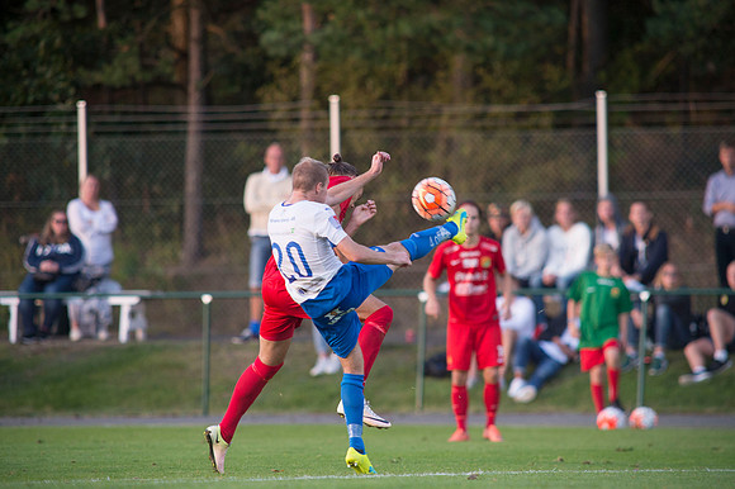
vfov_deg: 3.3
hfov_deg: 4.9
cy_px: 244
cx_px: 368
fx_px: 8570
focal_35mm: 420
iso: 1100
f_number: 4
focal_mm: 420
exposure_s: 1/1250
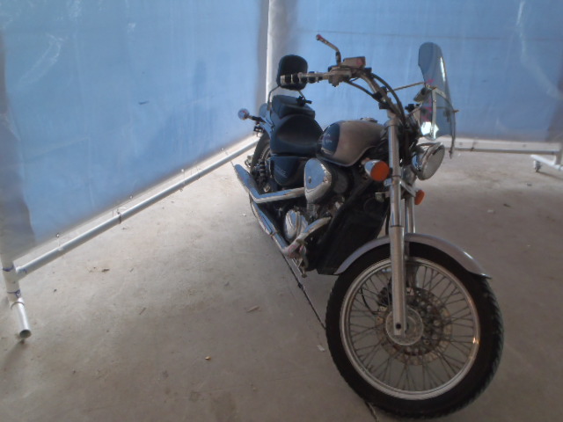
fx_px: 455
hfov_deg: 63.4
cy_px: 211
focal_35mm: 28
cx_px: 282
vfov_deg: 49.7
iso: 160
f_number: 3.5
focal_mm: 5
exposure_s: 1/30
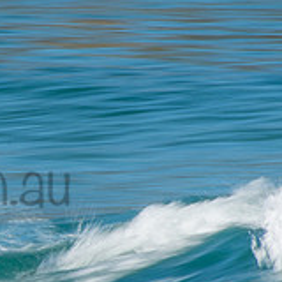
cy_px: 165
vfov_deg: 0.9
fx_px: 17088
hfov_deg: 0.9
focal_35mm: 1854
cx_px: -116
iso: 100
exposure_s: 1/20
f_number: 25
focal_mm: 400
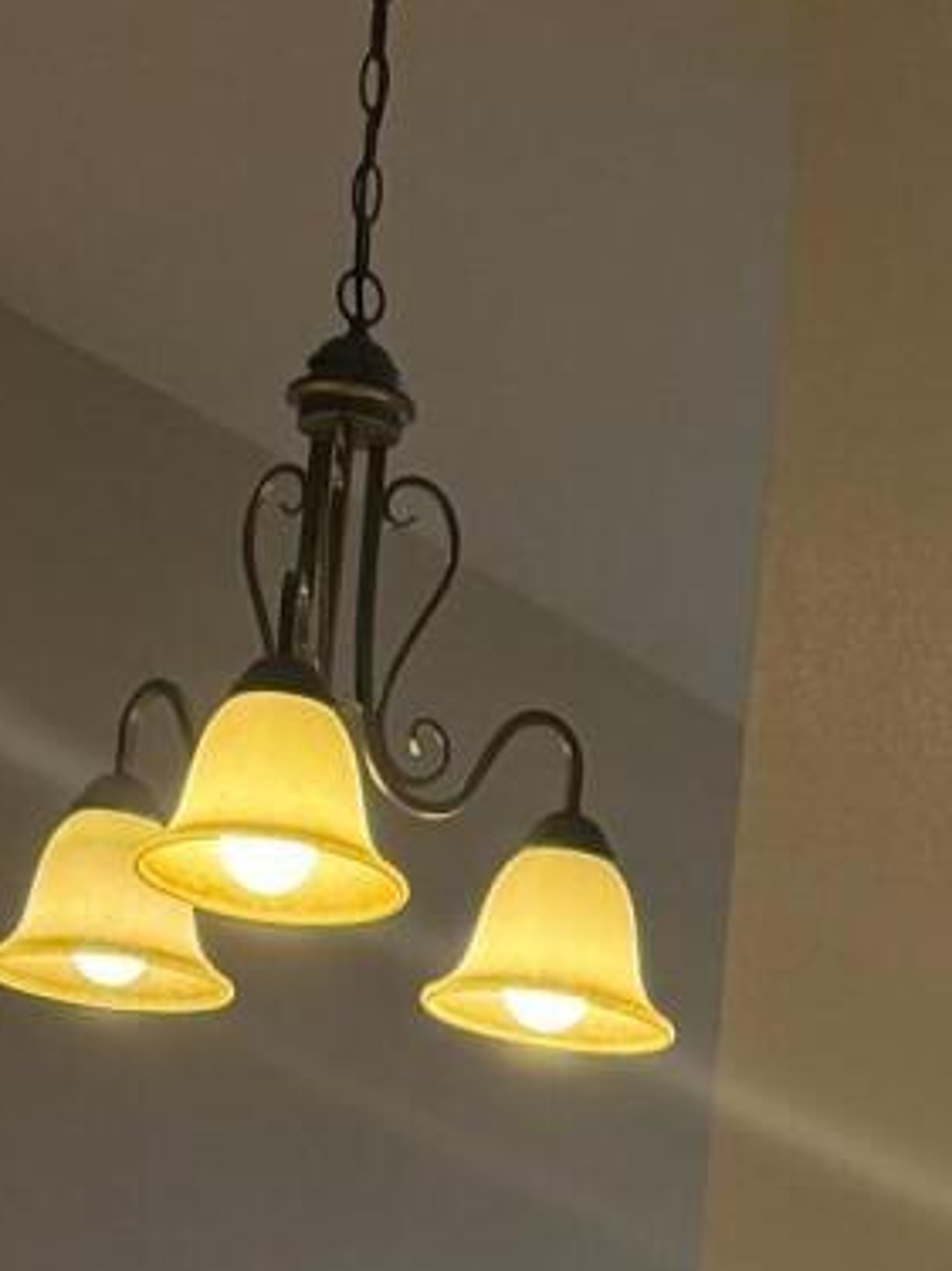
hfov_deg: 11.6
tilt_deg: -11.9
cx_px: 620
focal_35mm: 128
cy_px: 2949
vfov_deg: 12.5
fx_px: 4696
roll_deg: -5.8
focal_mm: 6.76
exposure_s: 1/127
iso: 200
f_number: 1.78
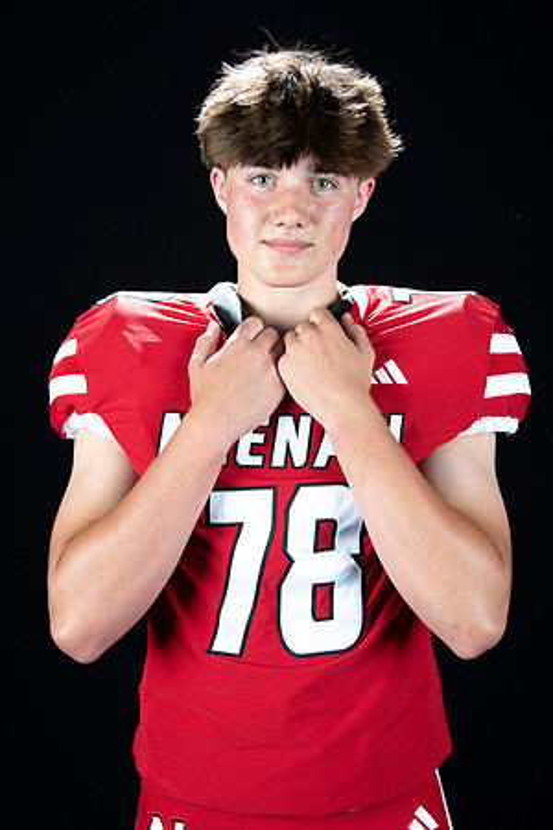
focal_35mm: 62
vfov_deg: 32.4
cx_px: 276
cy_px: 415
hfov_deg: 21.9
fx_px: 1428
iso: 320
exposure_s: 1/160
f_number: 9
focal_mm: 62
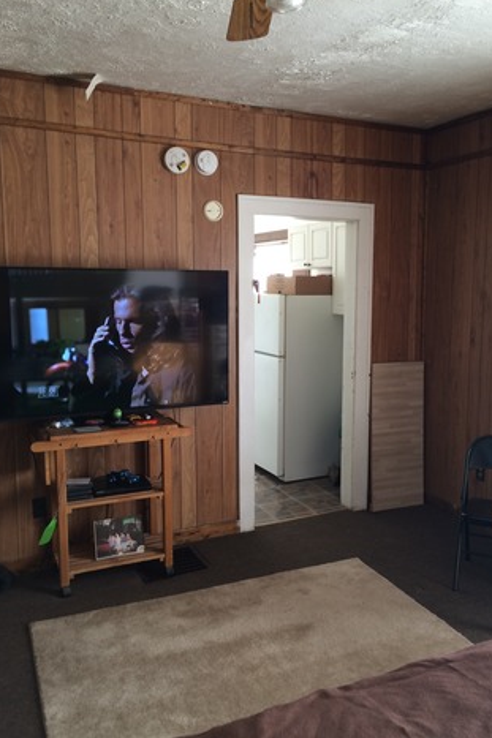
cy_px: 360
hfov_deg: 42.2
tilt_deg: -8.7
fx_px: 636
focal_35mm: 31
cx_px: 280
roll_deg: +1.8
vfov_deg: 60.3
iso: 40
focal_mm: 4.15
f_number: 2.2
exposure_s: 1/30
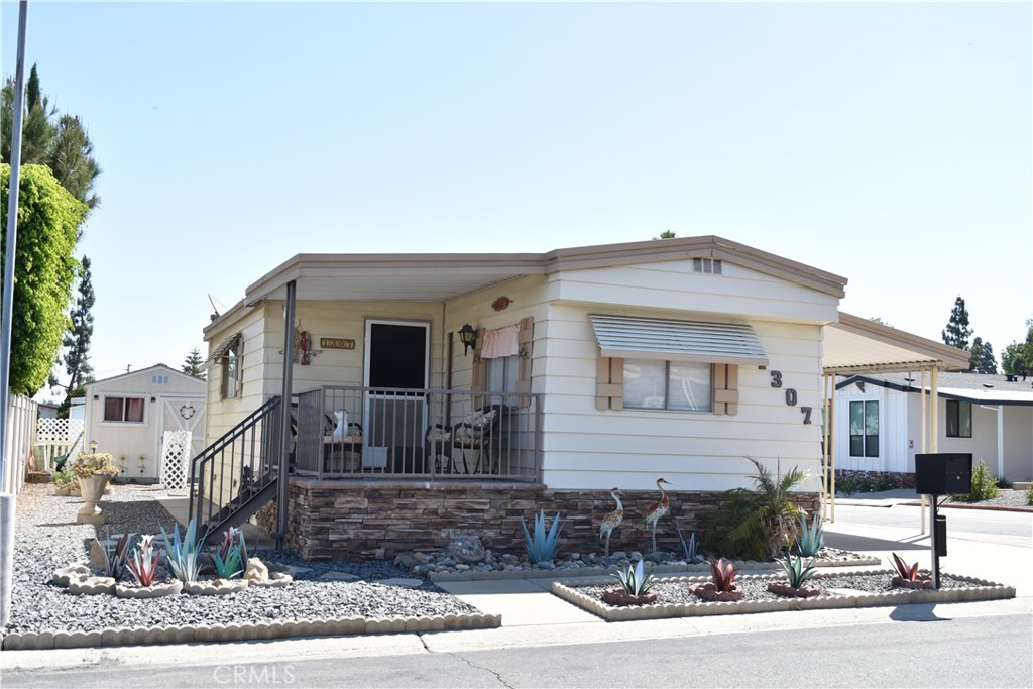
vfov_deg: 34.2
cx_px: 516
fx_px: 1119
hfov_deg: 49.5
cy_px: 344
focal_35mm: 39
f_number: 6.3
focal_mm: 26
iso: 160
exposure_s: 1/400
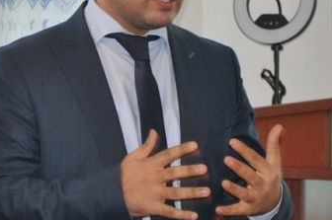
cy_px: 16
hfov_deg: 6.3
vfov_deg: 4.2
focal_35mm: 329
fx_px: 3030
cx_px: 81
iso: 800
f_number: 5.6
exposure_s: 1/60
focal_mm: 92
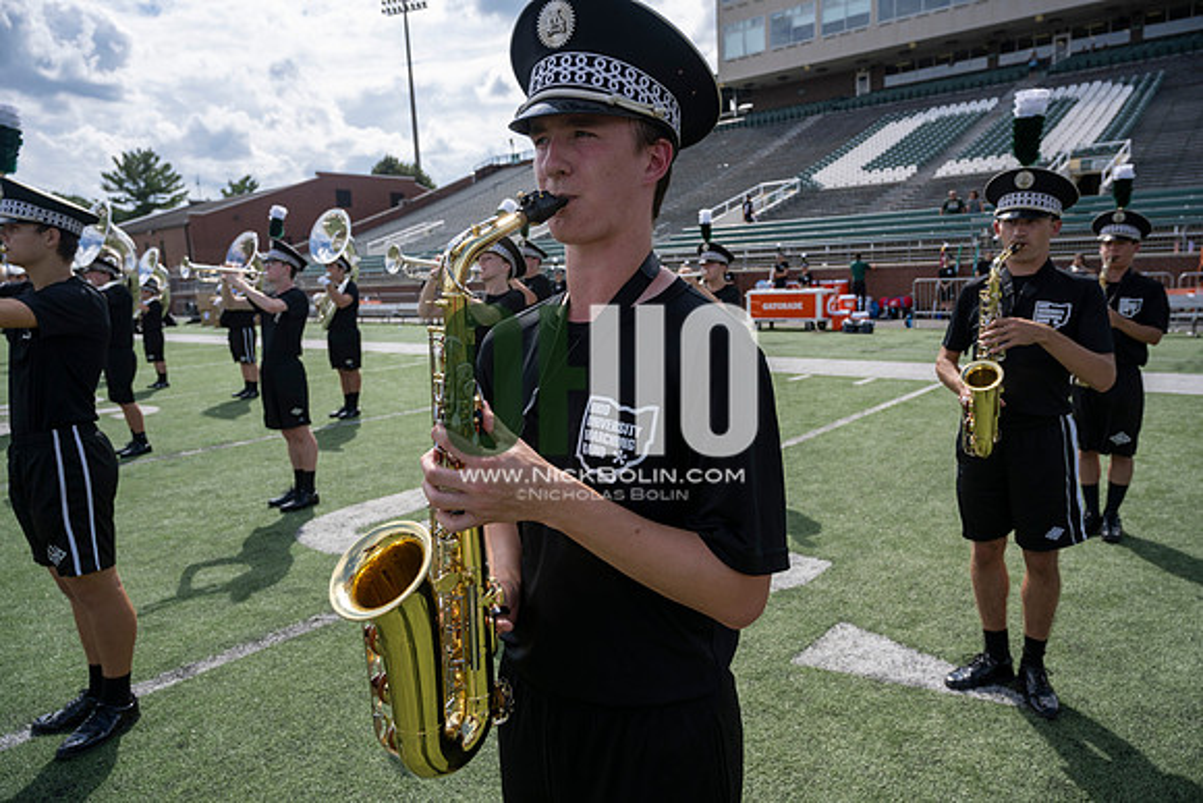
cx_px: 602
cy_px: 402
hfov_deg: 73.7
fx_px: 802
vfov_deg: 53.2
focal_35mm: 24
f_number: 5
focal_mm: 24
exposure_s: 1/1600
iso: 200
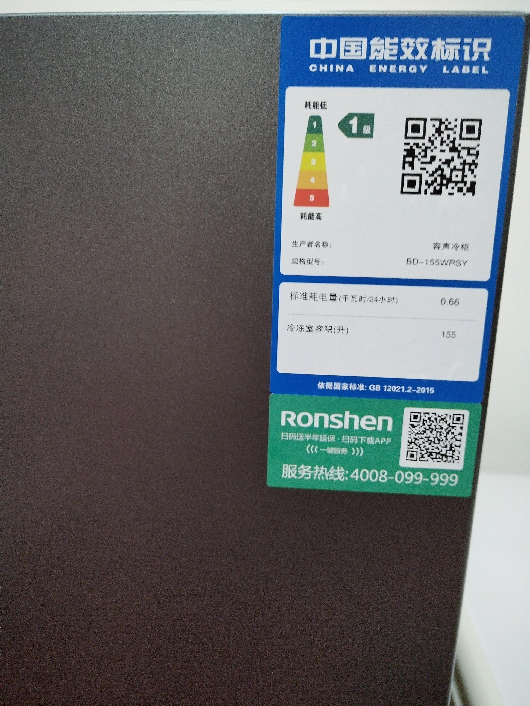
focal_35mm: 26
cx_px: 265
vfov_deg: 67.3
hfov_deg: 53.1
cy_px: 353
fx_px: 531
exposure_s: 1/25
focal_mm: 4.75
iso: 1156
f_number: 1.8
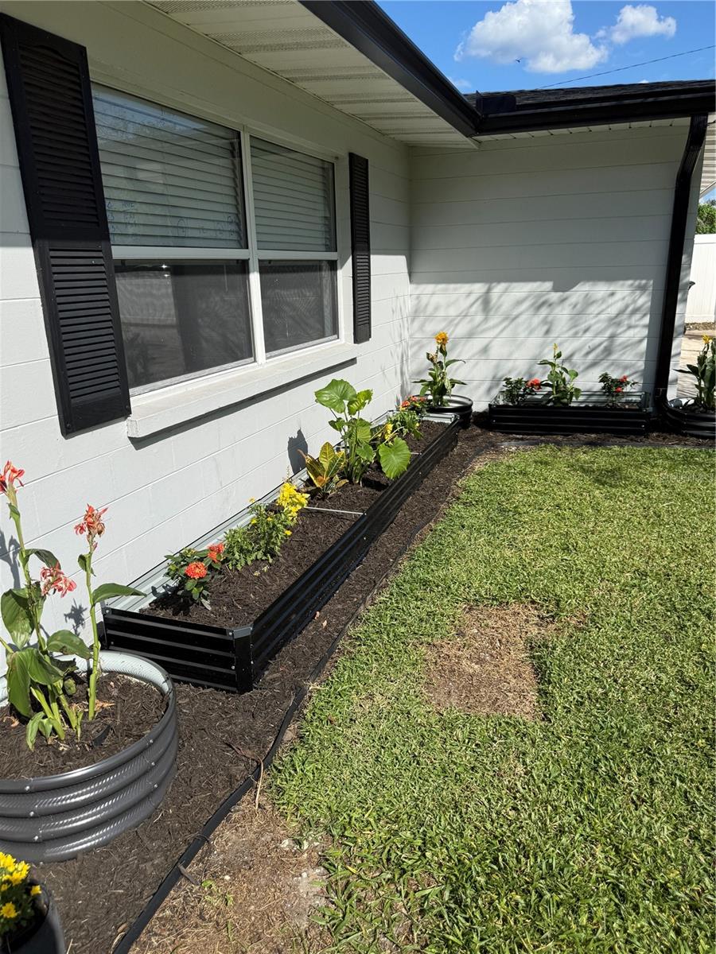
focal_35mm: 24
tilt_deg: -18.1
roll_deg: +1.8
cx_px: 358
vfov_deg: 71.6
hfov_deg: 56.8
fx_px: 662
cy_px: 477
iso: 80
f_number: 1.78
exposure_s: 1/6173
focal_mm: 6.76
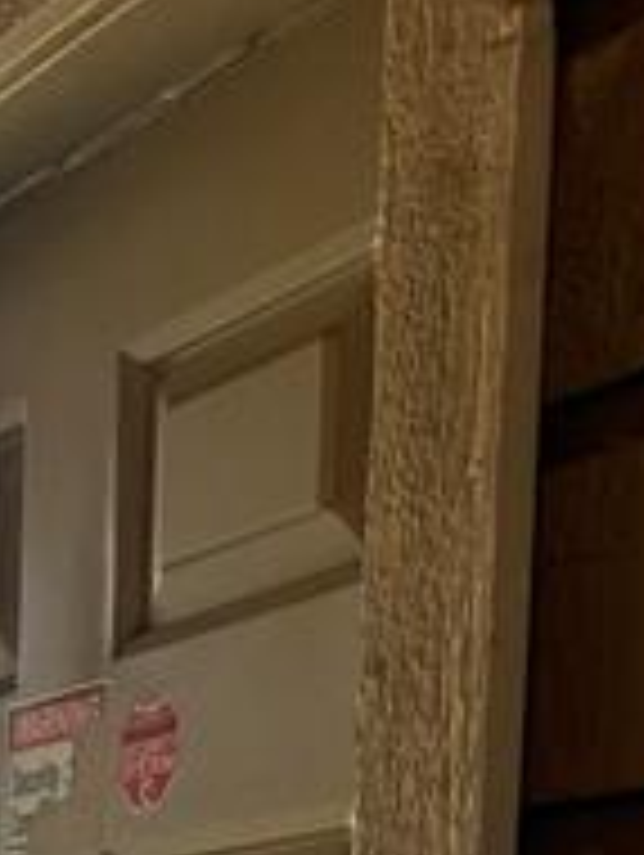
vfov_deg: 17.5
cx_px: -81
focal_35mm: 97
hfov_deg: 14.9
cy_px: 1395
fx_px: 2401
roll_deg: -1.6
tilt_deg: -5.1
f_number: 1.78
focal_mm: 6.76
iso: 200
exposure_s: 1/184
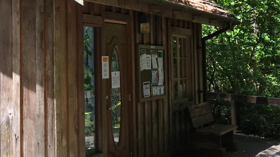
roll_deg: -0.3
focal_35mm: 75
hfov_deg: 26.6
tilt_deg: +5.1
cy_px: 22
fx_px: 557
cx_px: -6
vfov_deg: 15.9
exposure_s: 1/120
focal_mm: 4.15
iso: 25
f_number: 2.2
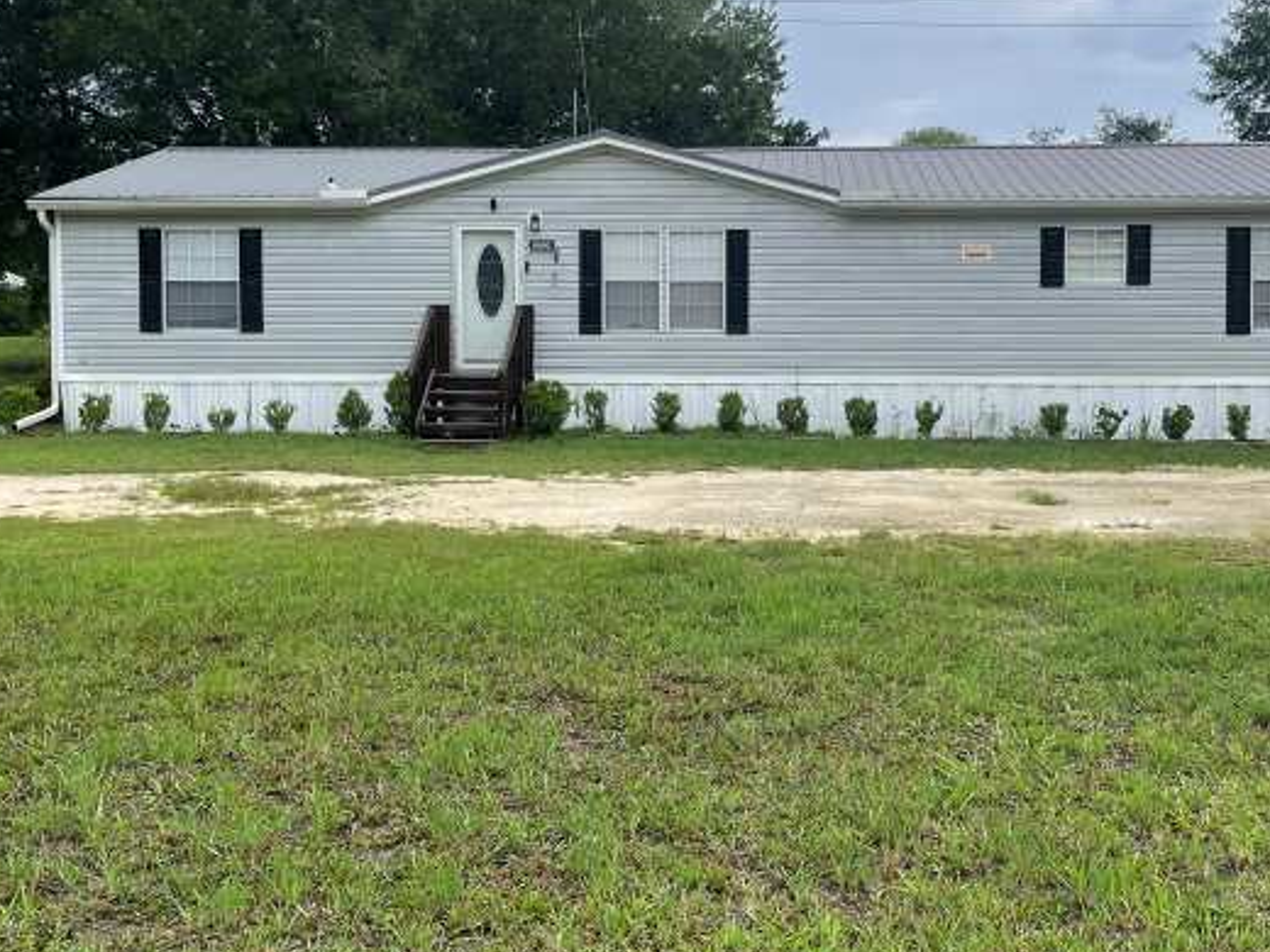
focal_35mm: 40
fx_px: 1468
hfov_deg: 46.7
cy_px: 391
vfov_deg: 35.9
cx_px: 703
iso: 32
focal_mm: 4.2
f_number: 1.6
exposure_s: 1/1135
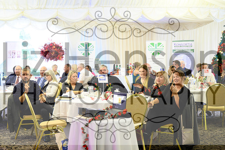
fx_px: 438
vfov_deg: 19.4
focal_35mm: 70
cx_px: 112
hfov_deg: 28.8
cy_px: 75
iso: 12800
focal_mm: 70
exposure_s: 1/200
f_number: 2.8
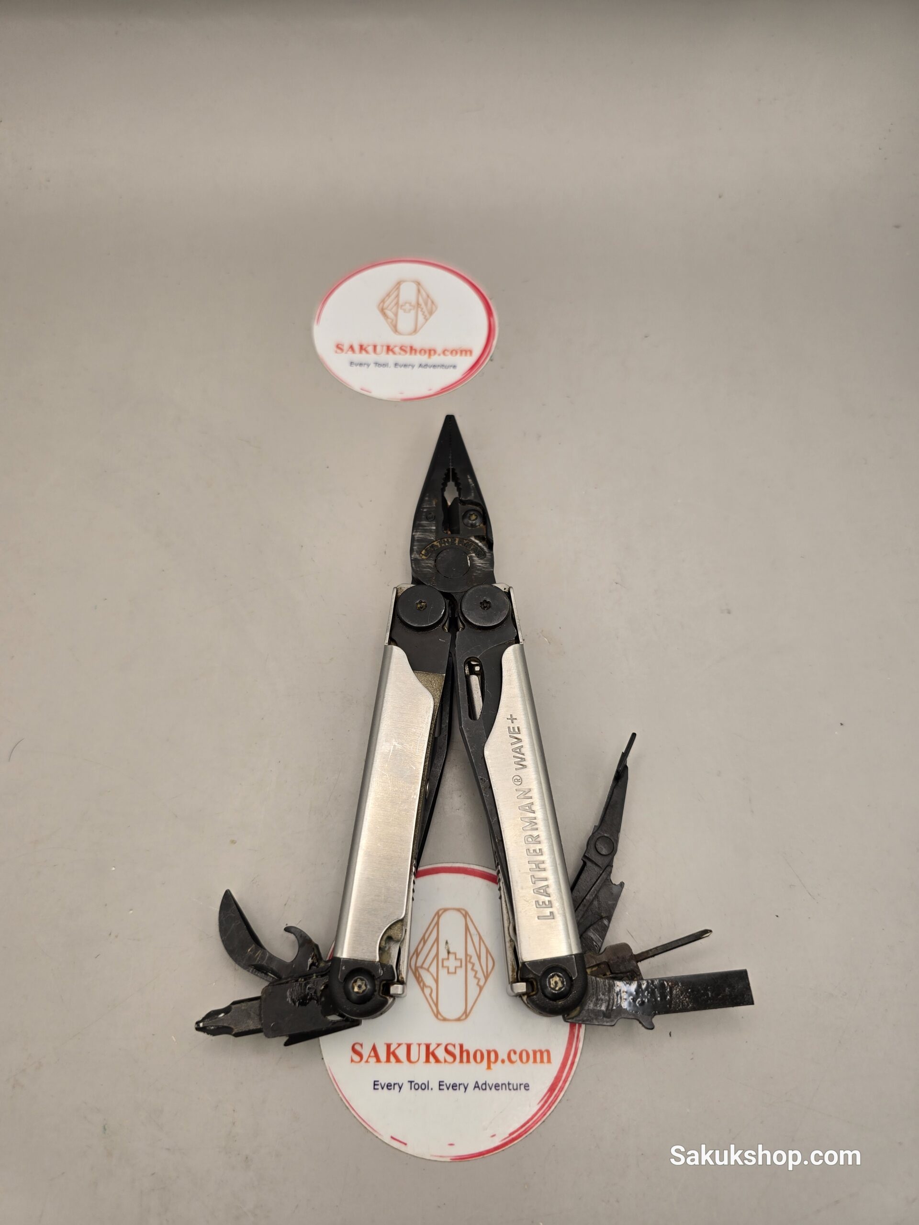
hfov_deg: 58.9
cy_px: 612
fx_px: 814
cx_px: 460
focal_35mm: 23
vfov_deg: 73.9
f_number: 1.7
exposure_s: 1/180
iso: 40
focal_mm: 6.3
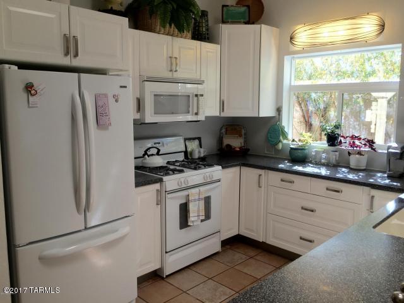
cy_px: 152
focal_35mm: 29
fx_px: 338
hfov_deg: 61.7
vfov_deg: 48.2
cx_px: 202
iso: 40
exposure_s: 1/60
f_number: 2.2
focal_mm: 4.15
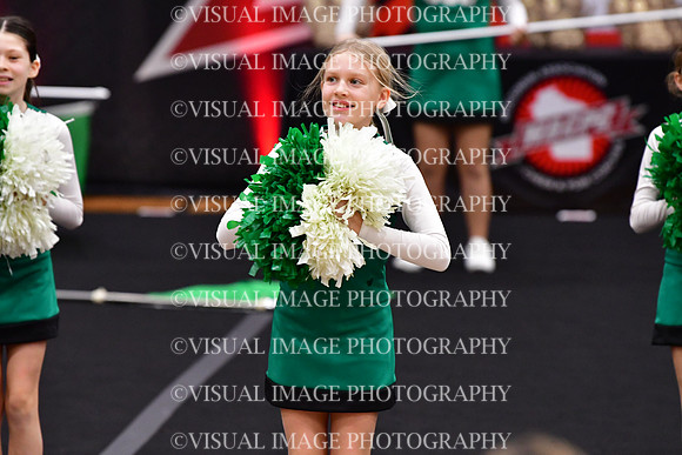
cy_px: 228
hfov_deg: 6.9
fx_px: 5684
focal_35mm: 300
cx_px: 341
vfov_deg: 4.6
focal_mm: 200
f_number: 3.5
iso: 4000
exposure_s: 1/500
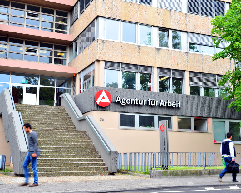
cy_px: 97
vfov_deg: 31.5
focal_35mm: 48
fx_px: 342
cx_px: 117
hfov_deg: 38.8
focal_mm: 42
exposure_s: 1/40
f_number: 10
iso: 250
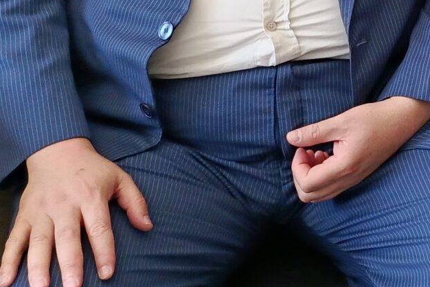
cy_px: -115
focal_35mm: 102
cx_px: 694
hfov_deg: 17.4
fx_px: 1219
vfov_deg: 12.9
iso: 377
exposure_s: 1/100
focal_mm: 5.24
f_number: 1.7
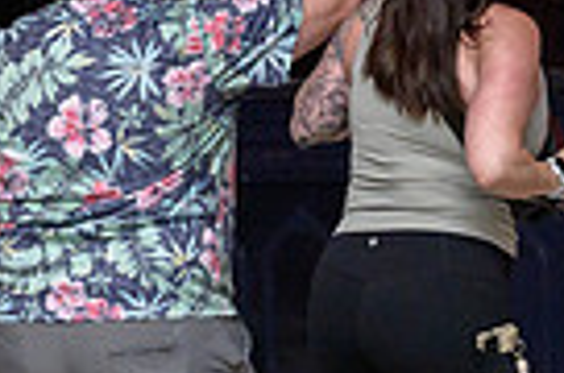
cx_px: -17
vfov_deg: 4.3
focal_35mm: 316
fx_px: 4939
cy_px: 163
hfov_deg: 6.5
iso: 2000
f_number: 4
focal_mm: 70
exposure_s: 1/200
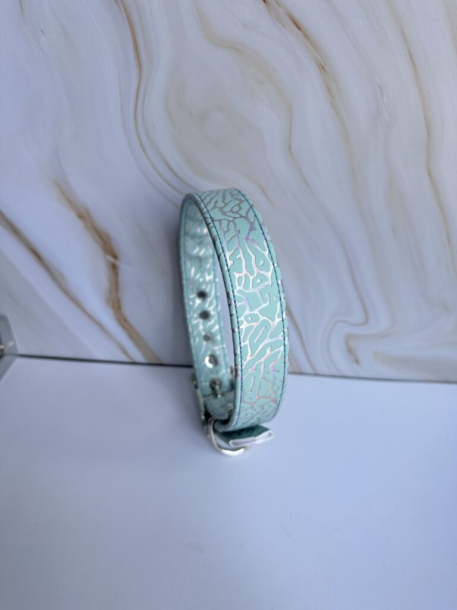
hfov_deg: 56.8
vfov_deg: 71.6
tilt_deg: -29.5
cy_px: 305
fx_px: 422
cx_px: 228
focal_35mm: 24
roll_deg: -0.1
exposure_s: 1/762
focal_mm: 6.86
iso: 80
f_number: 1.78
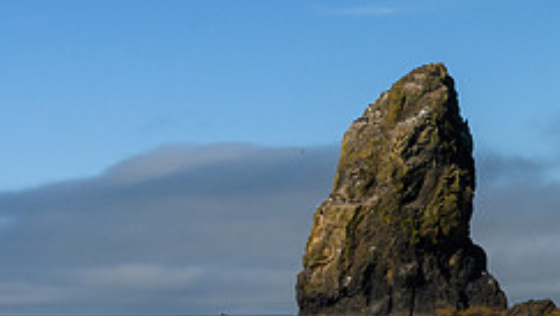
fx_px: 1946
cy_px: -61
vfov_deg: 9.2
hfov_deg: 14.7
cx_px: 955
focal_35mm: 131
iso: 100
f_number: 8
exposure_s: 1/640
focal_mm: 20
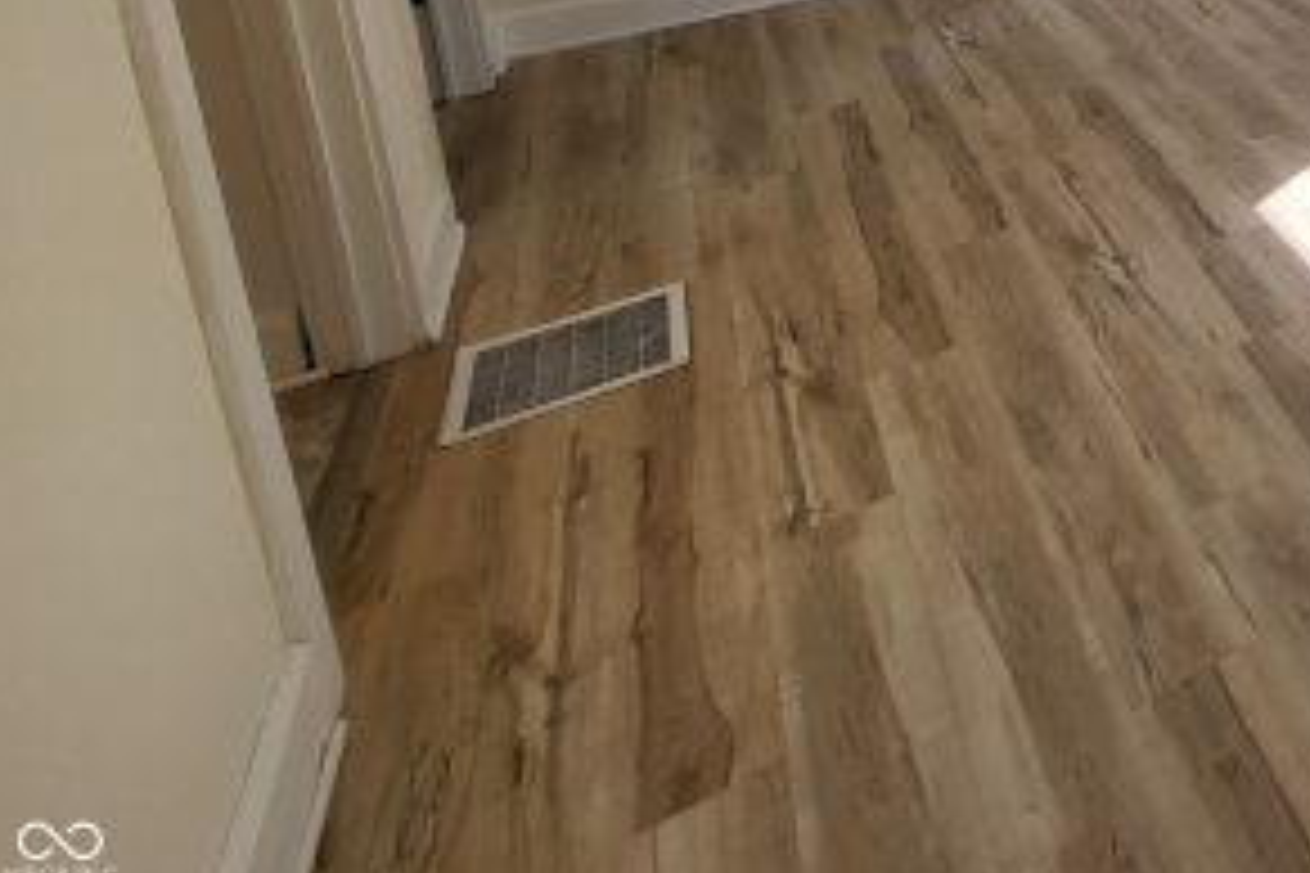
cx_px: 1474
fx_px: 1128
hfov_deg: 44.3
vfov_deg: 33.2
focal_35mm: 31
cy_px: -216
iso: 50
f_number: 2.2
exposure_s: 1/60
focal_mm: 1.74
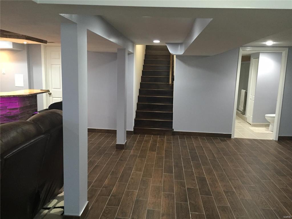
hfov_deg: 61.7
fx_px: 245
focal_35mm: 29
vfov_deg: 48.2
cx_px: 146
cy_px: 110
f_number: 2.2
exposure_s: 1/30
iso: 200
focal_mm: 4.15
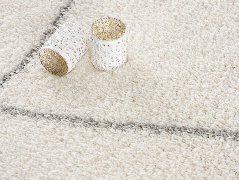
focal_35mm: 95
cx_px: 120
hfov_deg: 20.7
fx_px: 656
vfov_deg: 15.6
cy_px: 90
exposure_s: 1/125
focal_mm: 120
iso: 100
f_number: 10
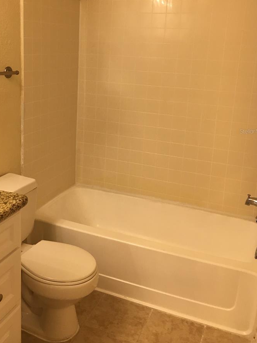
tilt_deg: -12.4
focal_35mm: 39
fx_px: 386
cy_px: 131
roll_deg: -2.7
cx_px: 94
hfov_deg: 36.6
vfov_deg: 47.5
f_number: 2.2
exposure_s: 1/30
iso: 80
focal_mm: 4.15
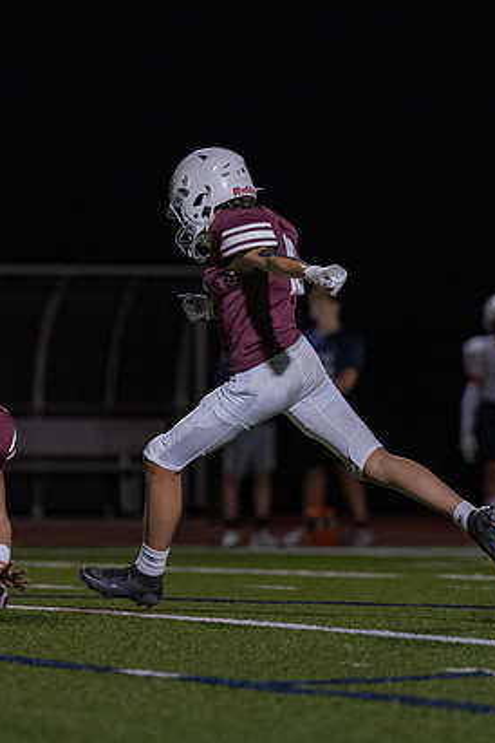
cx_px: 248
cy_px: 367
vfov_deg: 4.9
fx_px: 8641
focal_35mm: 419
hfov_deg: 3.3
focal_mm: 200
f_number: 2.8
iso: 4000
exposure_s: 1/1000
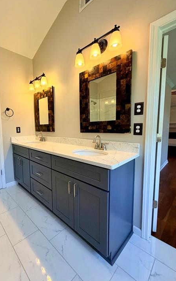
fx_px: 123
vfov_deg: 97.8
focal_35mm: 16
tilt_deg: -6.7
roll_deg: +0.4
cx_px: 66
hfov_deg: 70.1
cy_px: 140
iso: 160
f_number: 2.2
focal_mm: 2.22
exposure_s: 1/120
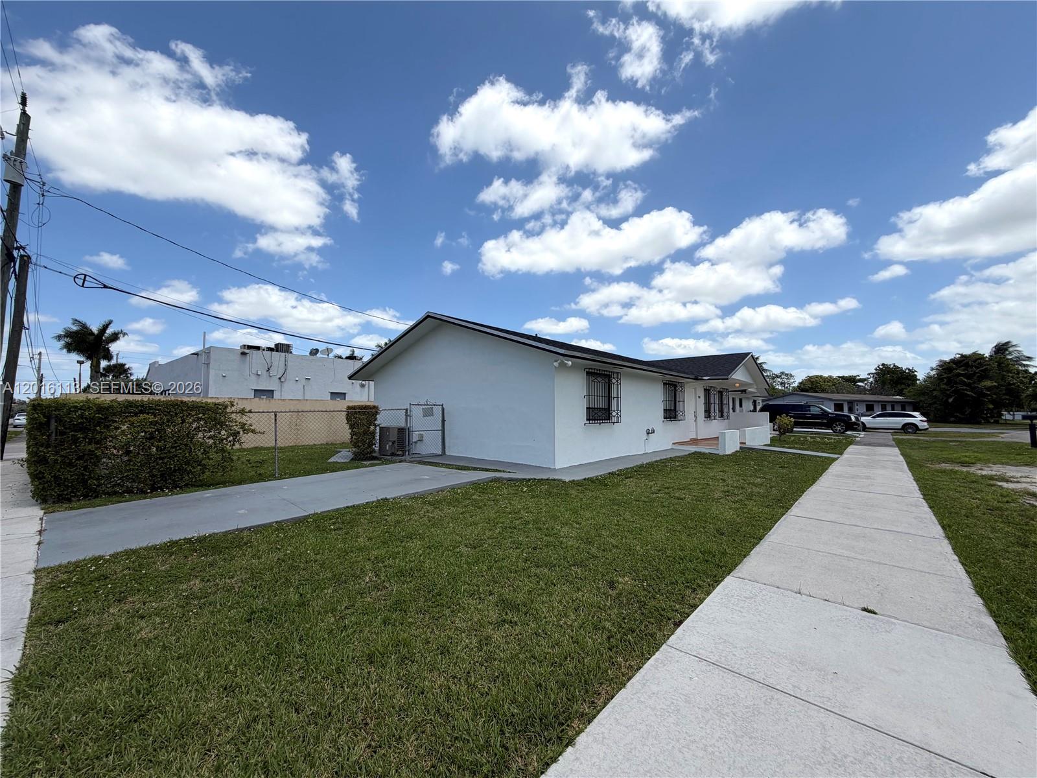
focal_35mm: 14
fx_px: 419
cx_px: 518
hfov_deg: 102.1
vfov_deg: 85.7
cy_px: 389
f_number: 2.2
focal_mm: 2.22
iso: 20
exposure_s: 1/1105
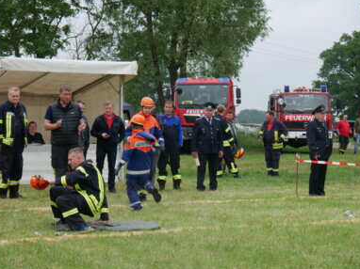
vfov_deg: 16.8
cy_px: 135
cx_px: 181
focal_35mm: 88
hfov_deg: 22.3
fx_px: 915
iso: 200
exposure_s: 1/320
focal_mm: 42
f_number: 5.6
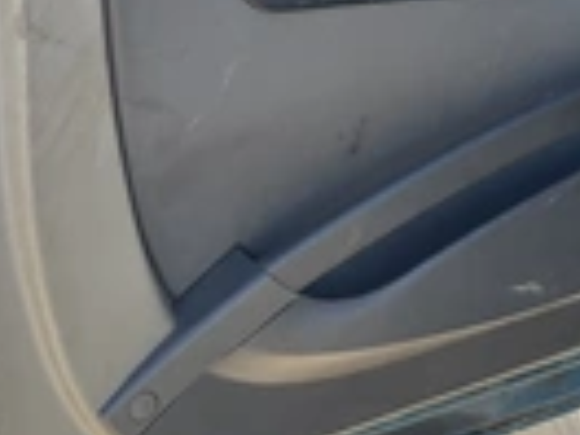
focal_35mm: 88
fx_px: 1474
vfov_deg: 16.3
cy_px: -35
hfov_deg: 22.0
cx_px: 444
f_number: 1.8
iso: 20
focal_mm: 3
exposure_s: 1/175
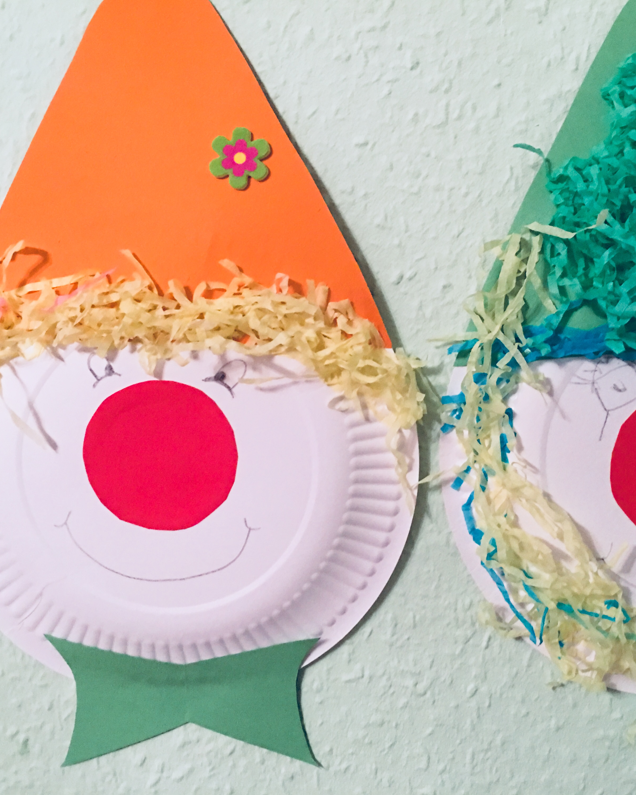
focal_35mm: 38
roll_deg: +2.2
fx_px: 894
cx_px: 396
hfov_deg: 38.9
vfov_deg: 47.9
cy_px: 399
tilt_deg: -5.1
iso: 125
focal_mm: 4.15
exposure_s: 1/8
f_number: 2.2
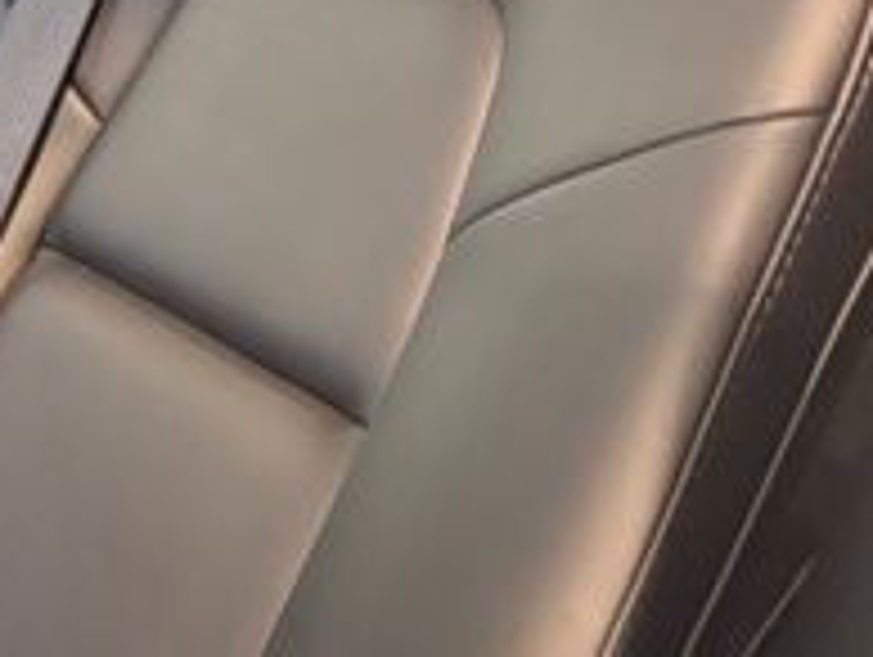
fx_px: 1995
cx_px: -459
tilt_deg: -14.3
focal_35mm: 79
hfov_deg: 20.8
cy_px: 189
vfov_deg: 18.6
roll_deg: -2.3
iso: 800
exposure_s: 1/40
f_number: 1.78
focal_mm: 6.76
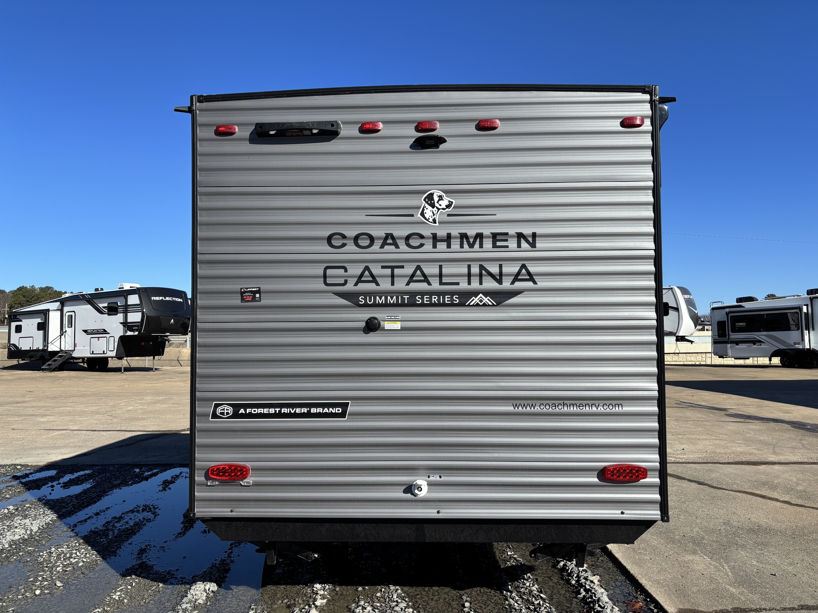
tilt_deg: +2.0
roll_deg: +0.1
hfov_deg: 67.3
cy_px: 306
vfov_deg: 53.1
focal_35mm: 26
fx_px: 614
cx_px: 409
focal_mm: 5.96
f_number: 1.6
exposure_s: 1/3413
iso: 50
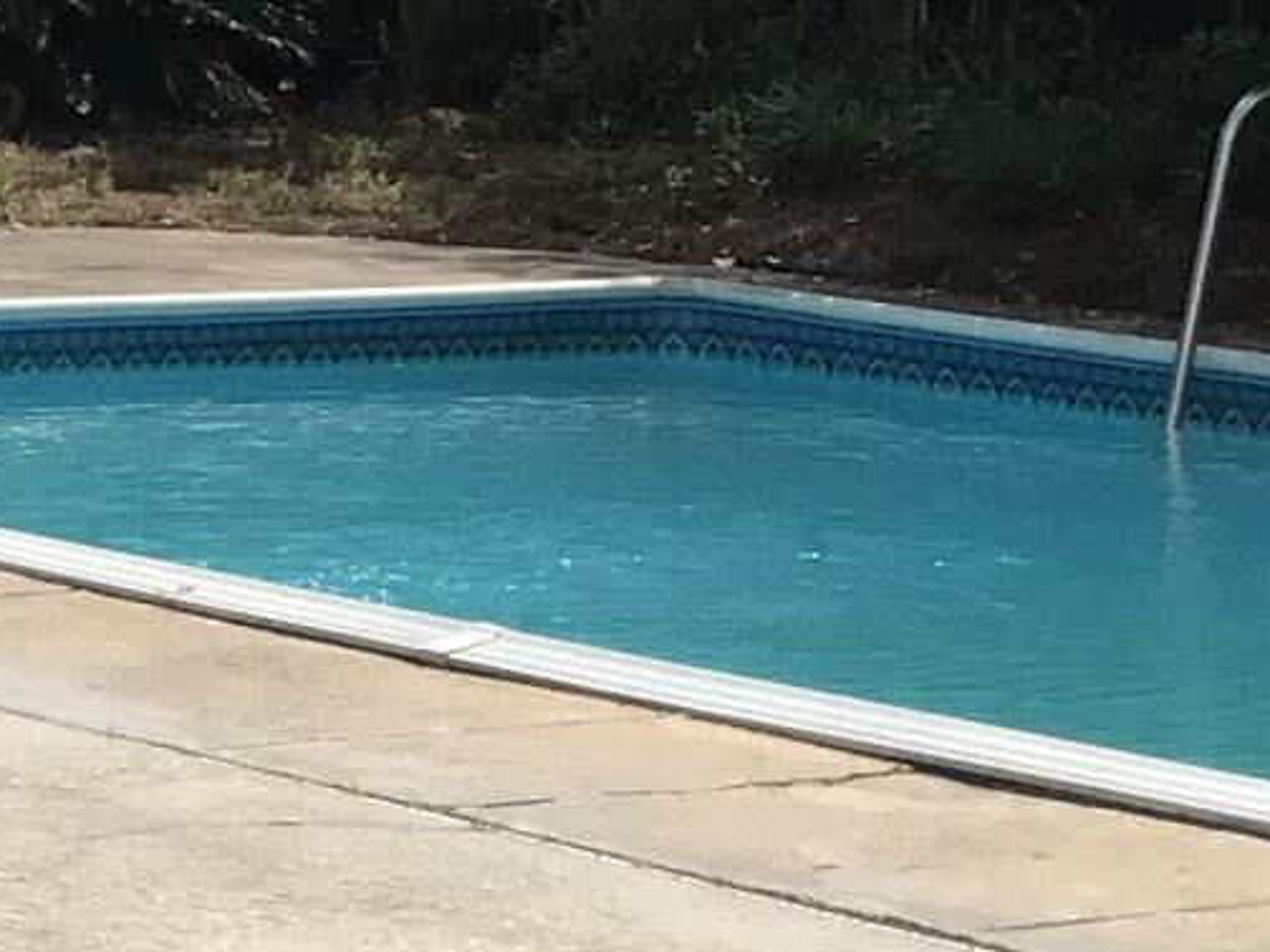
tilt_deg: -4.4
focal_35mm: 167
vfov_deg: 8.9
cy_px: 215
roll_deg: -1.4
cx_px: -1237
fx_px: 6125
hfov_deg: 10.8
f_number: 1.8
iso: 20
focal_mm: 3.99
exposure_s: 1/3831
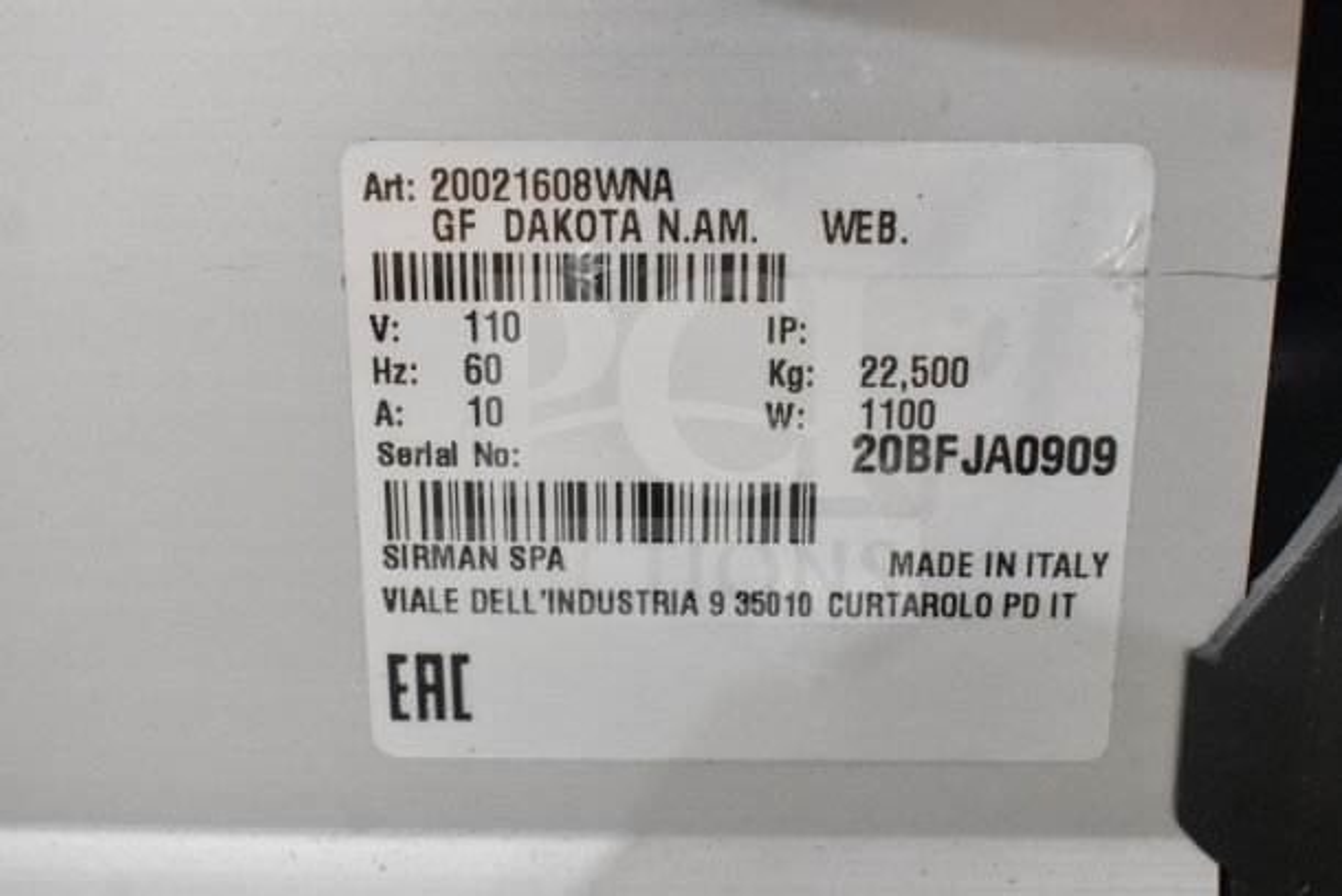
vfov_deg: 29.0
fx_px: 1734
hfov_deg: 42.3
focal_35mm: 46
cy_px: 448
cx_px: 671
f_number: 6.3
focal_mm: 31
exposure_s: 1/160
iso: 6400
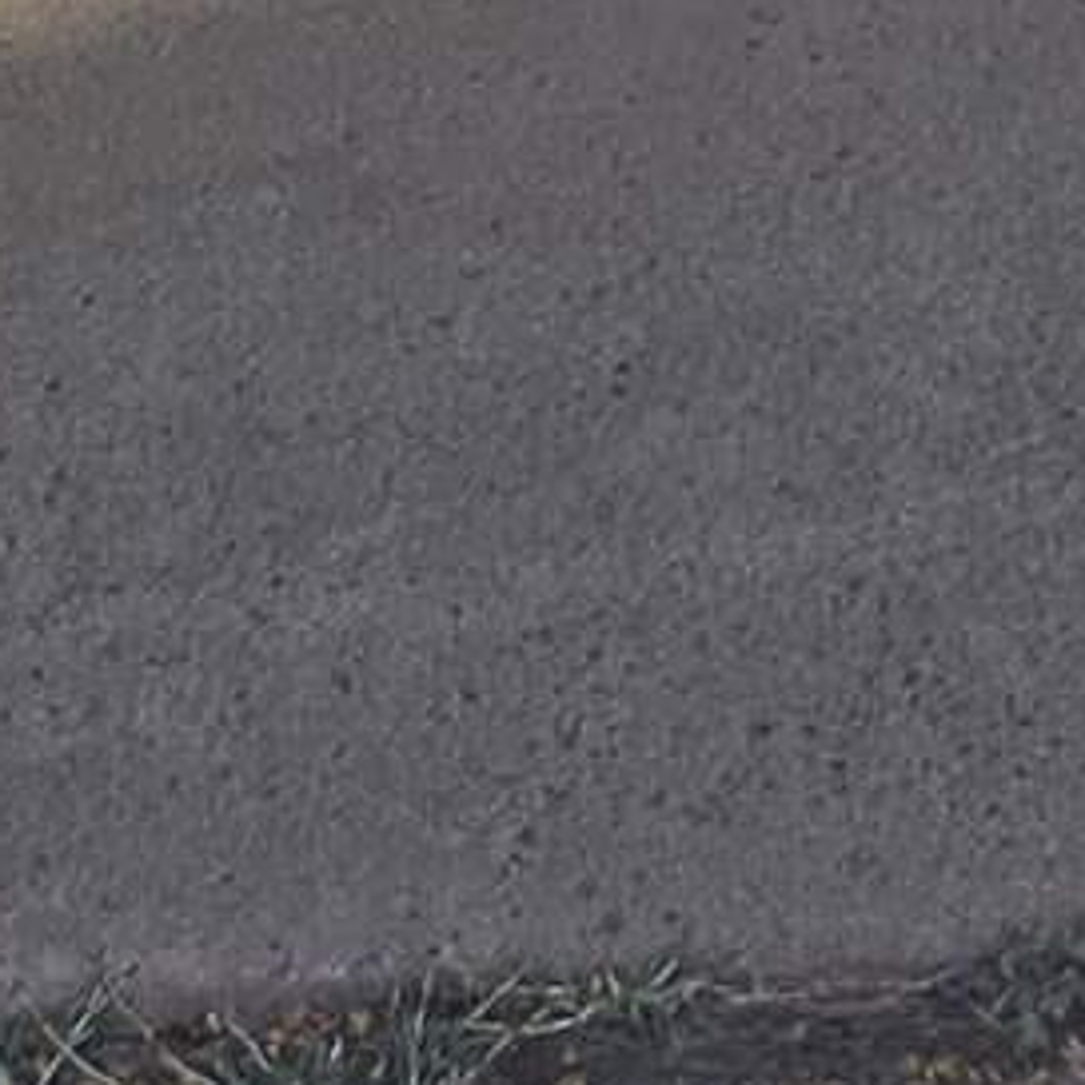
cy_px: -3008
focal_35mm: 172
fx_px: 6099
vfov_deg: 7.6
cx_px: 1608
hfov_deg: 9.9
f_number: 1.8
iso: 25
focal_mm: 5.4
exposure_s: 1/684
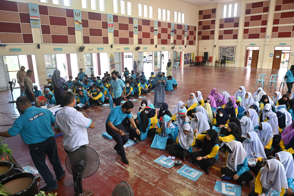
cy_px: 98
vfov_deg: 53.1
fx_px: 196
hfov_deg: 73.8
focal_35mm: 24
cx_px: 147
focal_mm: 24
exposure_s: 1/100
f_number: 3.5
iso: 640
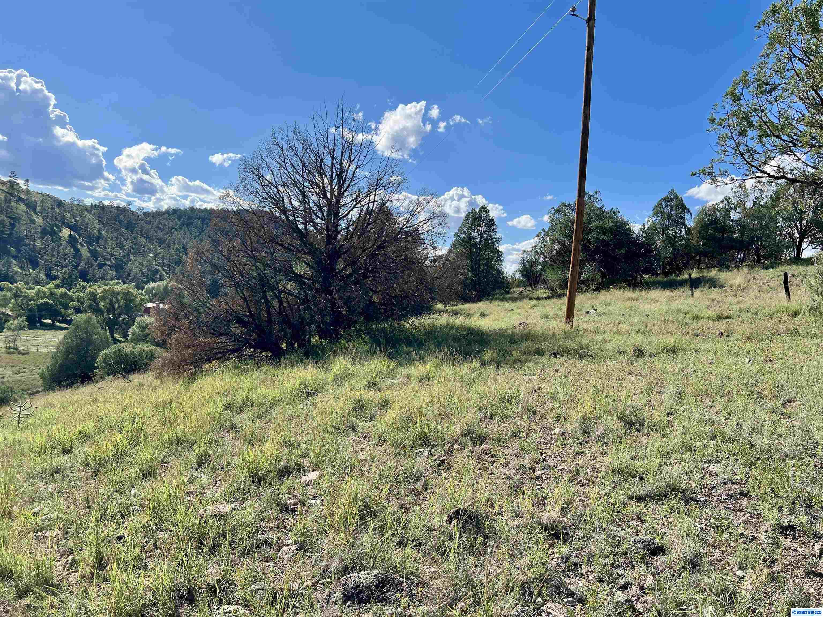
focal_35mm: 26
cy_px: 308
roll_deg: -4.6
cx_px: 412
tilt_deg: -1.1
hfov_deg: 67.3
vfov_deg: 53.1
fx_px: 618
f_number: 1.5
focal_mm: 5.7
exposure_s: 1/3968
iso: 50
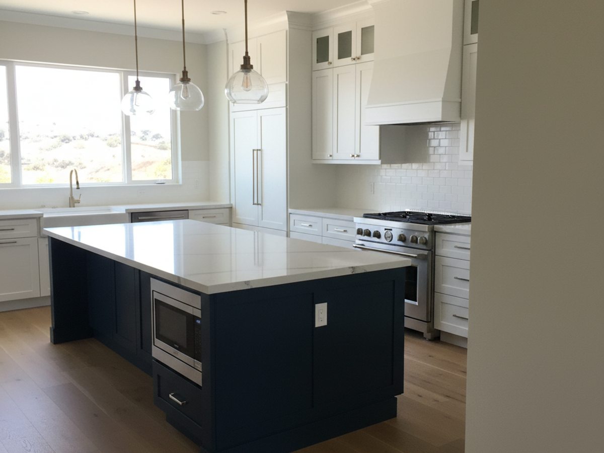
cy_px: 226
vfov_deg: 58.9
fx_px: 401
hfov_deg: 73.9
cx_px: 302
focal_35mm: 23
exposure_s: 1/1389
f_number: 1.8
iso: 1391
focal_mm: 6.4
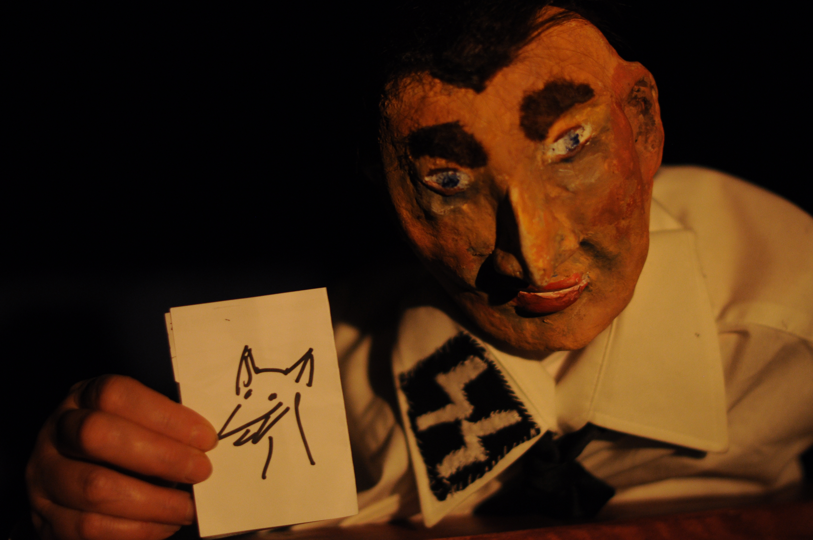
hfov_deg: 27.0
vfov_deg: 18.1
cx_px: 406
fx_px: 1692
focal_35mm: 75
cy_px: 270
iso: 800
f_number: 1.4
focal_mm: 50
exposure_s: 1/100
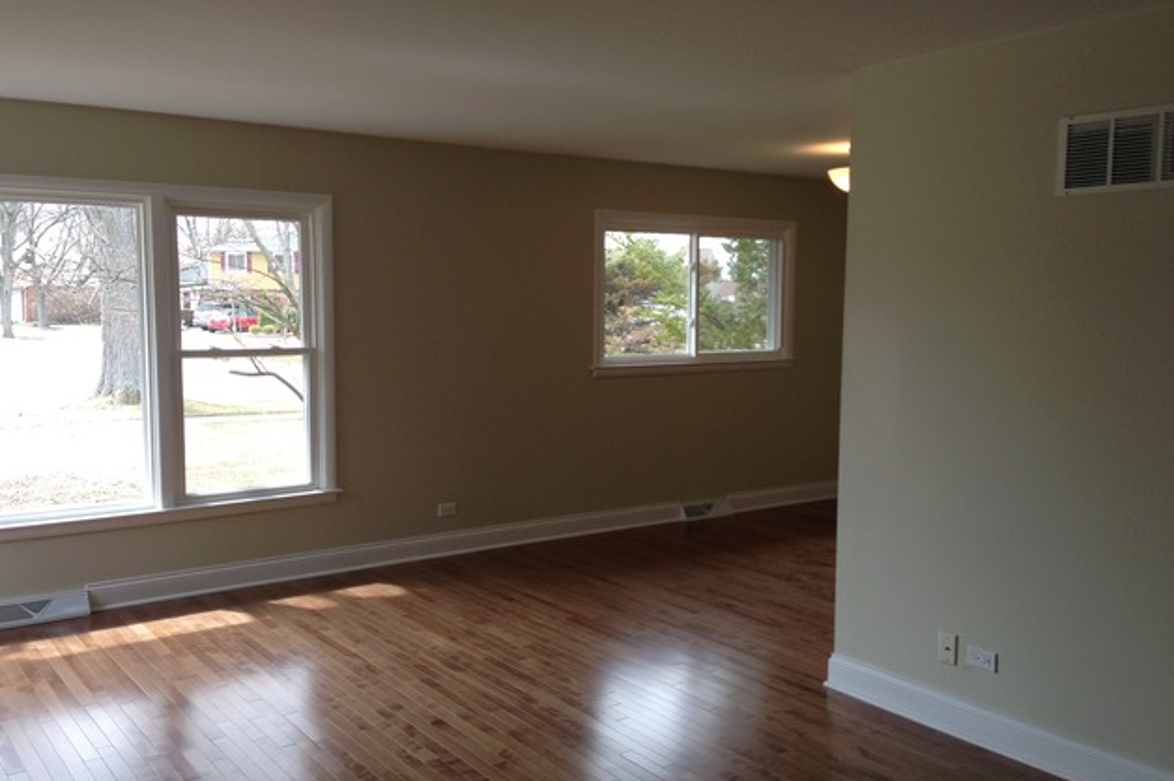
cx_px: 580
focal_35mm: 35
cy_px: 405
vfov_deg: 37.8
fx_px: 1141
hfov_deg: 54.5
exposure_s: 1/120
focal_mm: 4.12
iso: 50
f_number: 2.4
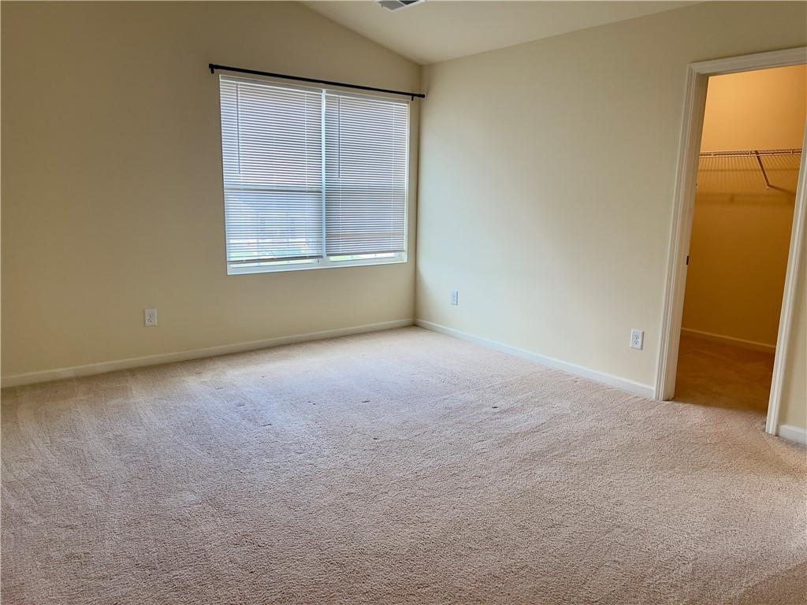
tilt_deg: -10.8
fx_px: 606
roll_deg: -1.3
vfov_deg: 53.1
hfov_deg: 67.3
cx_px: 404
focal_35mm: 26
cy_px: 302
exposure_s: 1/60
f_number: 1.5
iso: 64
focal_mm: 5.7
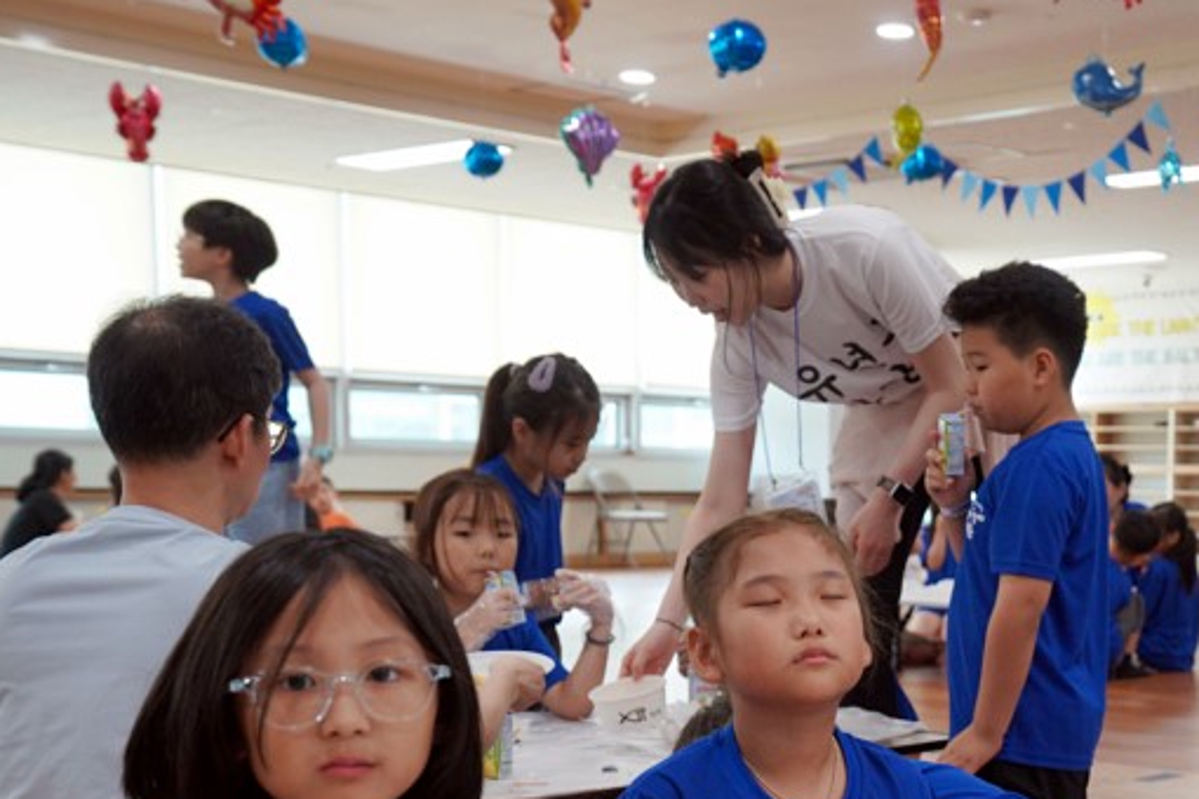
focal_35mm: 60
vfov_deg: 22.3
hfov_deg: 32.2
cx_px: 1016
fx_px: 1998
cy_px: 665
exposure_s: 1/160
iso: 1250
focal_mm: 34
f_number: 4
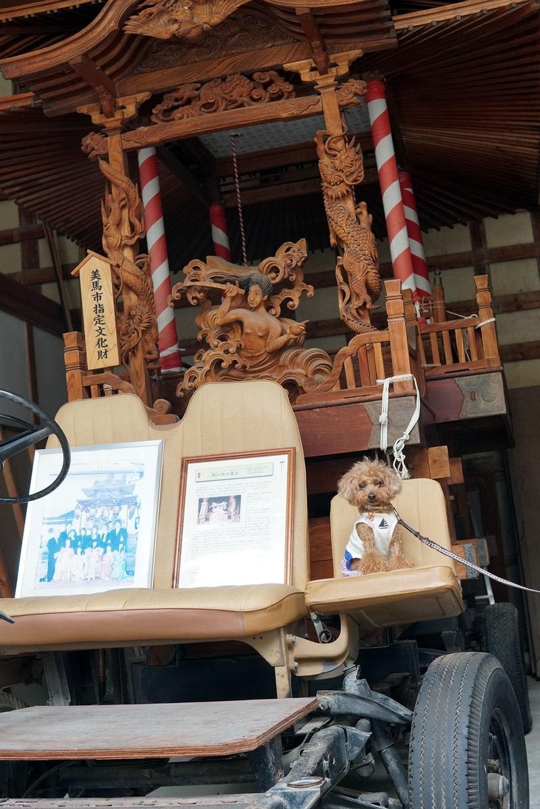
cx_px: 270
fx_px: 1012
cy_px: 404
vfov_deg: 43.6
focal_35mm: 45
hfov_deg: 29.9
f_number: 4
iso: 1000
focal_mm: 30
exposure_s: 1/160
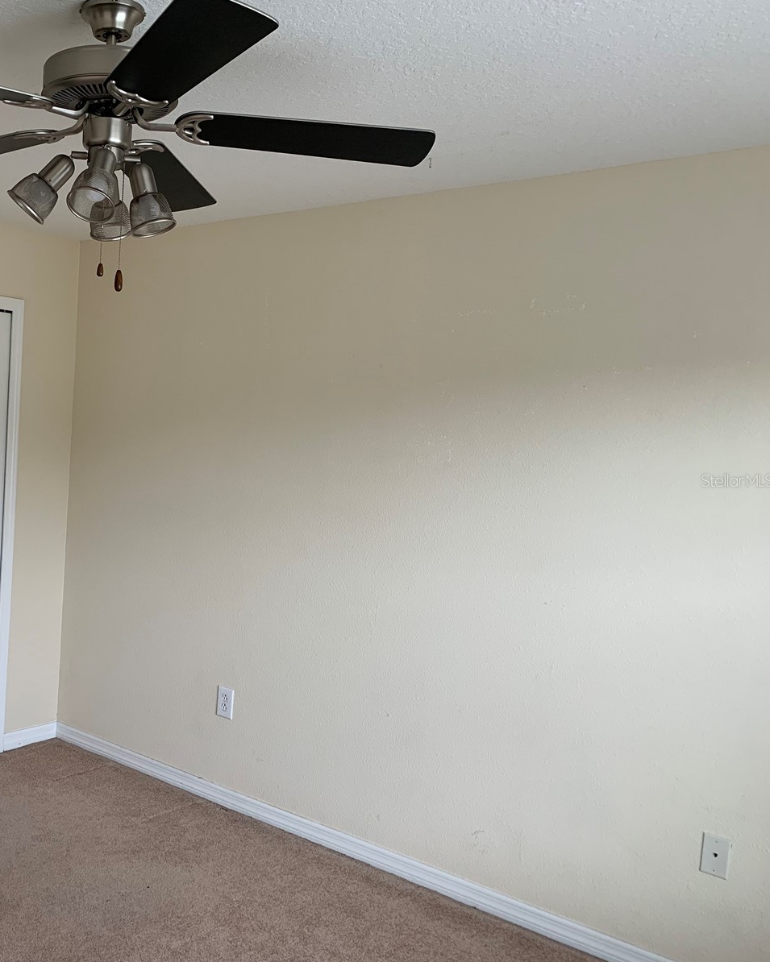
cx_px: 132
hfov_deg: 41.1
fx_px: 969
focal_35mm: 34
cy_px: 480
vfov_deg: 52.8
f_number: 1.8
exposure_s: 1/121
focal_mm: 4.25
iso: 64
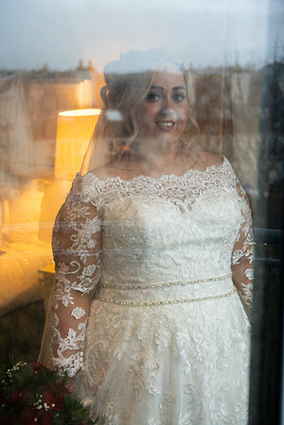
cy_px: 212
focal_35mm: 48
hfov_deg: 28.1
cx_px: 142
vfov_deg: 41.1
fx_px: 568
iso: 800
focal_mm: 48
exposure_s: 1/160
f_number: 3.5
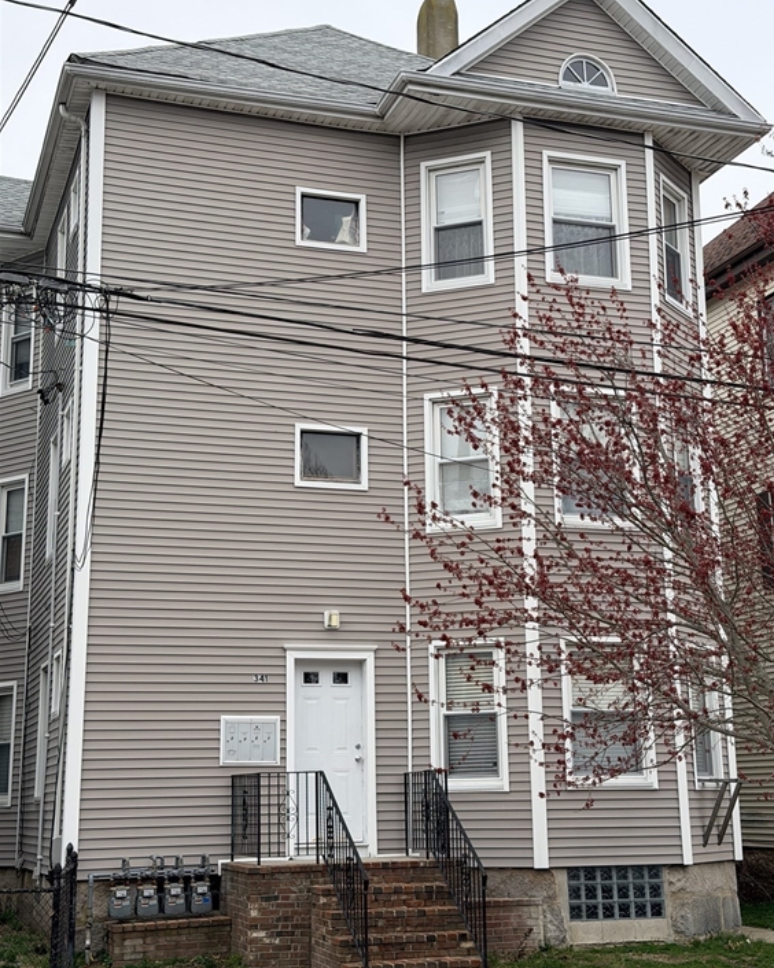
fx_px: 1462
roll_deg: +1.5
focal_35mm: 51
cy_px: 447
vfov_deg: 36.7
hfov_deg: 29.7
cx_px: 394
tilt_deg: +13.9
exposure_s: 1/4098
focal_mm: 6.76
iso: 64
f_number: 1.78
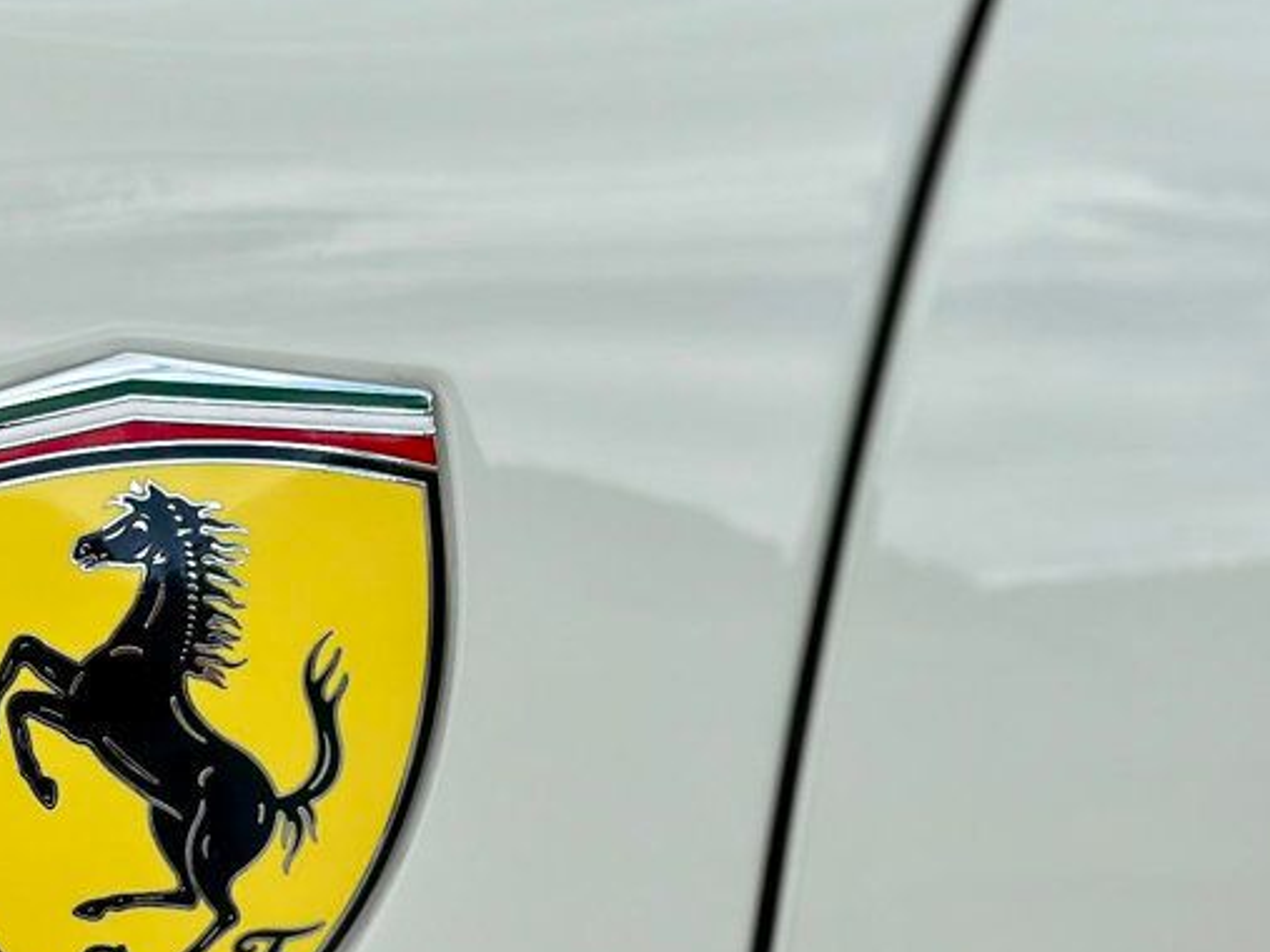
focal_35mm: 97
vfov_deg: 15.0
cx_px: 50
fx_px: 3558
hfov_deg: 19.7
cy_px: 942
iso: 100
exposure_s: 1/4367
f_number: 1.78
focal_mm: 6.86
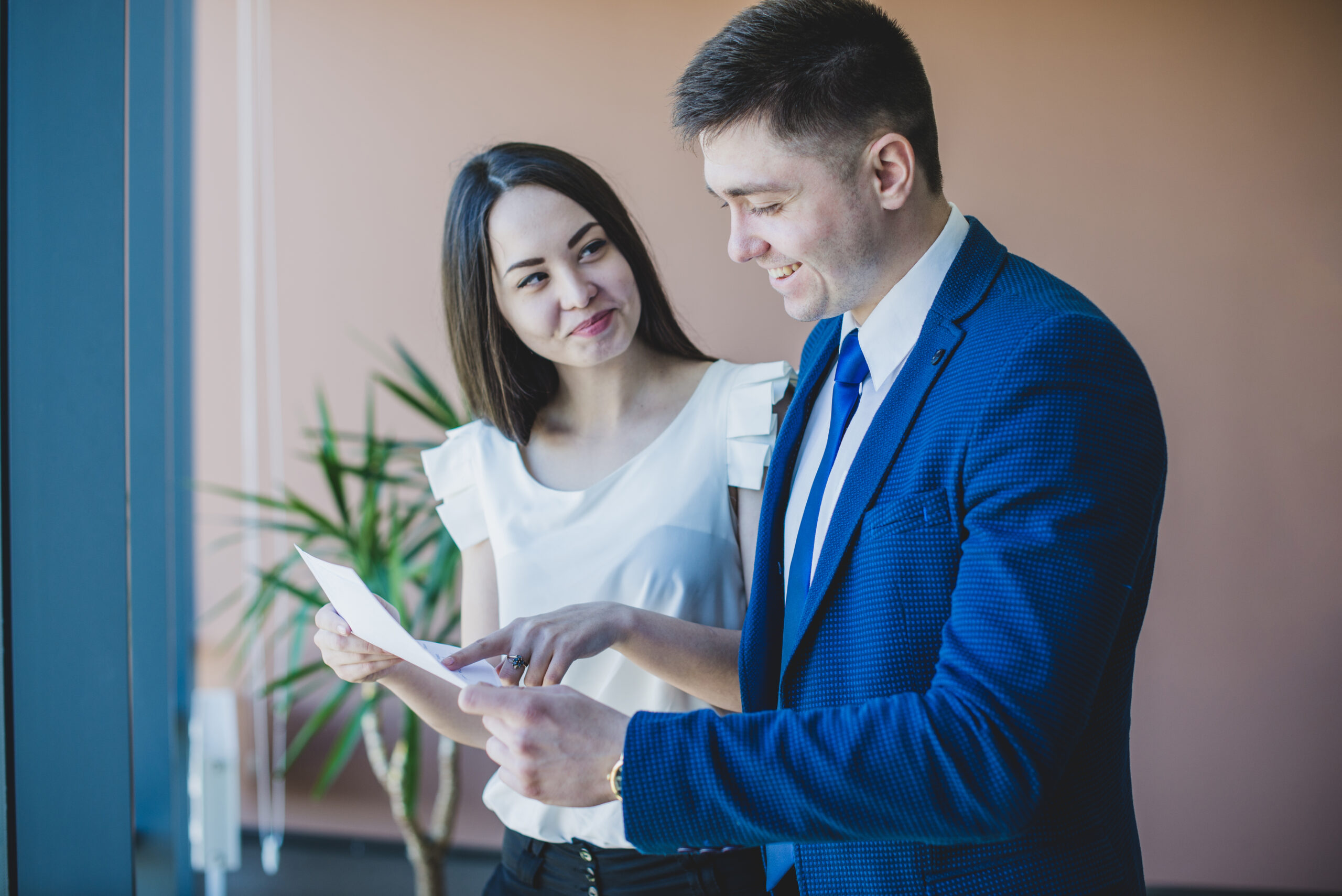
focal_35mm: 50
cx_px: 671
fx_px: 1865
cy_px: 448
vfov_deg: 27.0
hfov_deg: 39.6
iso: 250
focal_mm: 50
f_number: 2.8
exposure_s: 1/160
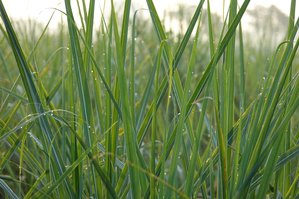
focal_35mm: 221
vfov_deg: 6.2
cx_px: 150
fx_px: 1835
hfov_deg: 9.3
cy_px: 100
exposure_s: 1/250
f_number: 4
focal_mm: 81.1
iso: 200
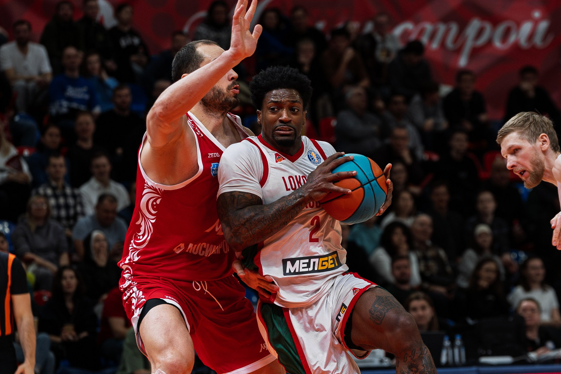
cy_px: 231
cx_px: 341
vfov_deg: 6.2
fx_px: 3475
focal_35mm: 223
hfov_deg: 9.2
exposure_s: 1/1000
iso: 1250
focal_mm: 140
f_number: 4
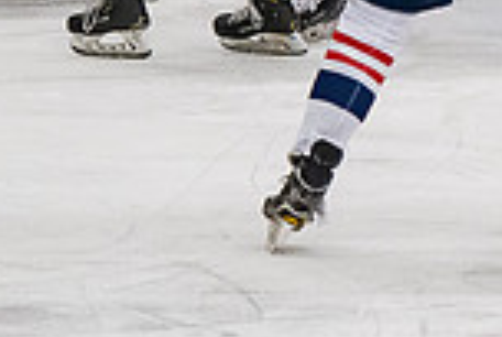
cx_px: 843
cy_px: -234
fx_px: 12686
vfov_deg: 1.5
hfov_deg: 2.3
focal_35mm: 908
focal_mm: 135
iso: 2500
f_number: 3.2
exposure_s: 1/800
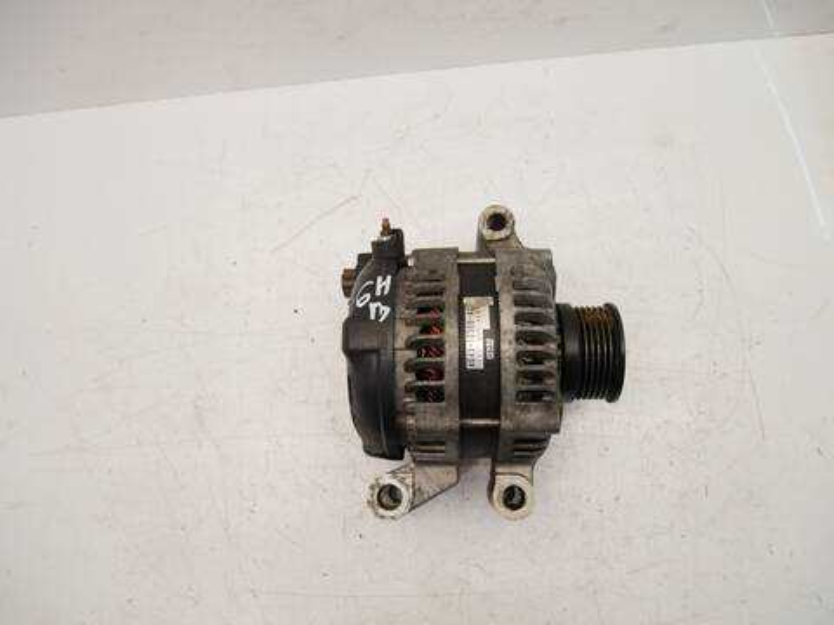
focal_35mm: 24
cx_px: 417
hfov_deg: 71.6
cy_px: 312
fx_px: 578
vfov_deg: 56.8
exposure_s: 1/60
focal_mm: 12
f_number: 3.5
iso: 250
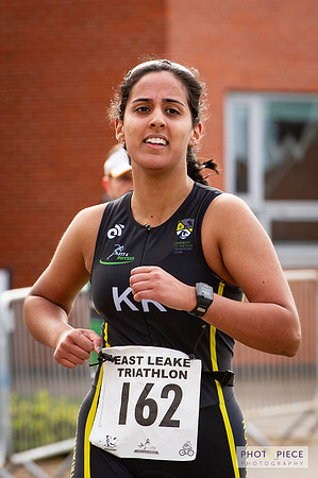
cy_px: 189
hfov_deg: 3.8
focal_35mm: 363
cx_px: 256
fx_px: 4826
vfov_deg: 5.7
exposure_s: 1/1000
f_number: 6.3
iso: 1100
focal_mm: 200
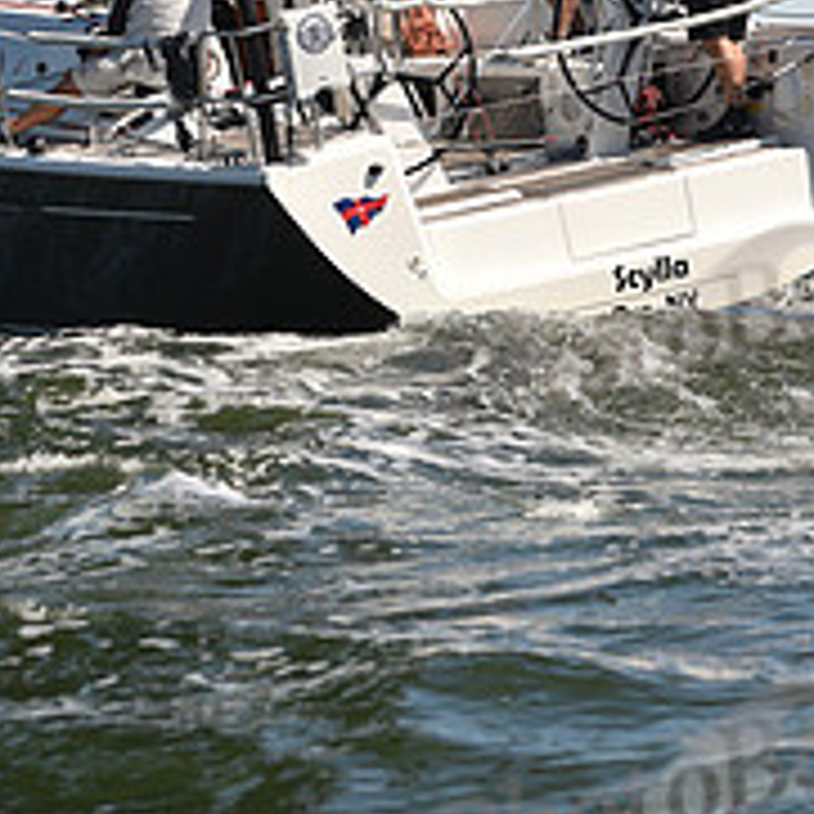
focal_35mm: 191
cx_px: 207
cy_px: 146
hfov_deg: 9.1
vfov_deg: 9.1
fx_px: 5081
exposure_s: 1/1600
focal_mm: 70
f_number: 4
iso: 250
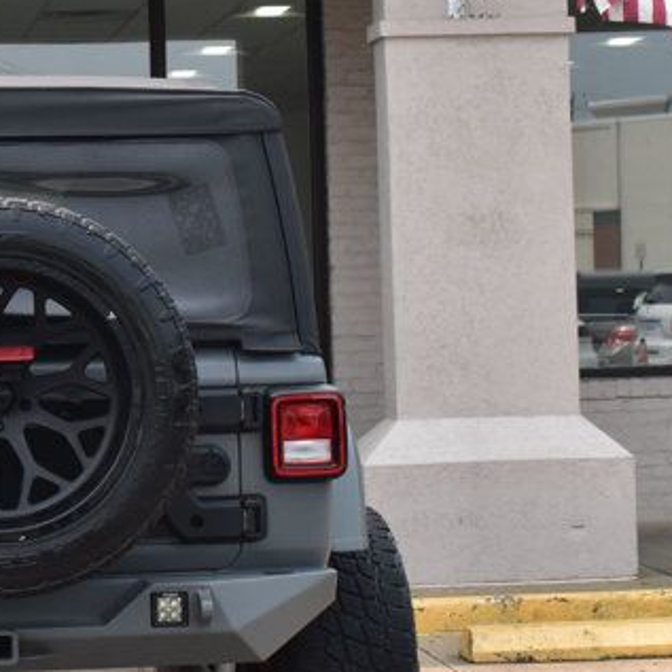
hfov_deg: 14.4
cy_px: 305
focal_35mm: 119
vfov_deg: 14.6
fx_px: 2622
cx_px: 19
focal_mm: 29
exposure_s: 1/400
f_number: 11
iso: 400
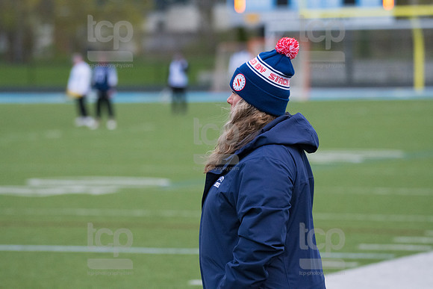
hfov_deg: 9.4
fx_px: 2647
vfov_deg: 6.2
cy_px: 144
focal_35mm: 220
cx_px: 216
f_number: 5.6
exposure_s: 1/1600
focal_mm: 220
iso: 4000
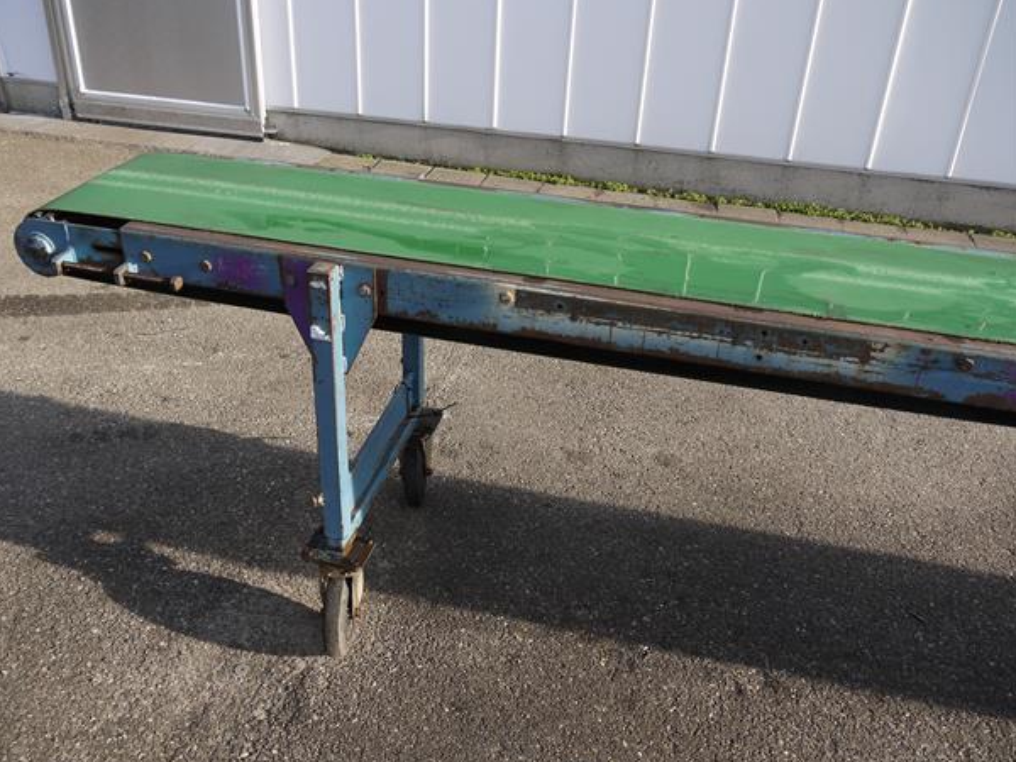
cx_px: 481
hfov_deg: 56.8
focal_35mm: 32
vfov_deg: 44.2
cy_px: 371
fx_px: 939
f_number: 5
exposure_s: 1/250
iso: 100
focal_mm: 15
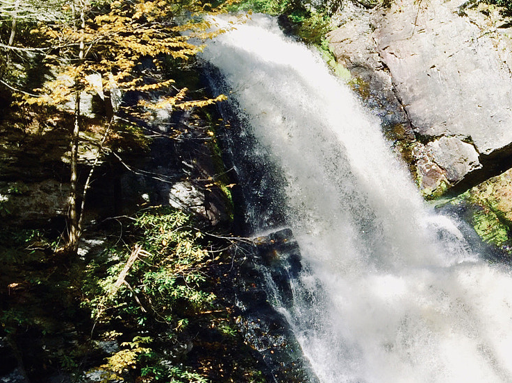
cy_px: 253
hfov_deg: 28.5
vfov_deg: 23.2
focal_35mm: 63
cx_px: 529
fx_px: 931
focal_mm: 4.15
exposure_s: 1/573
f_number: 2.2
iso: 32
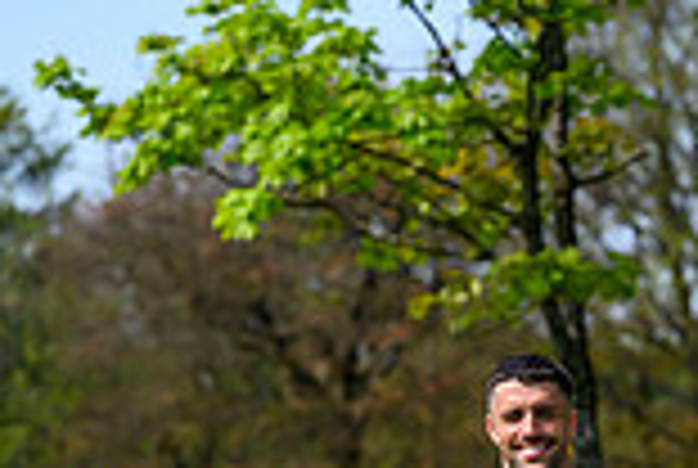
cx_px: 1121
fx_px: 8703
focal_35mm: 448
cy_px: 830
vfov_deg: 3.1
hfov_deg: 4.6
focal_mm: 120
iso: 500
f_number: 4
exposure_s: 1/2500
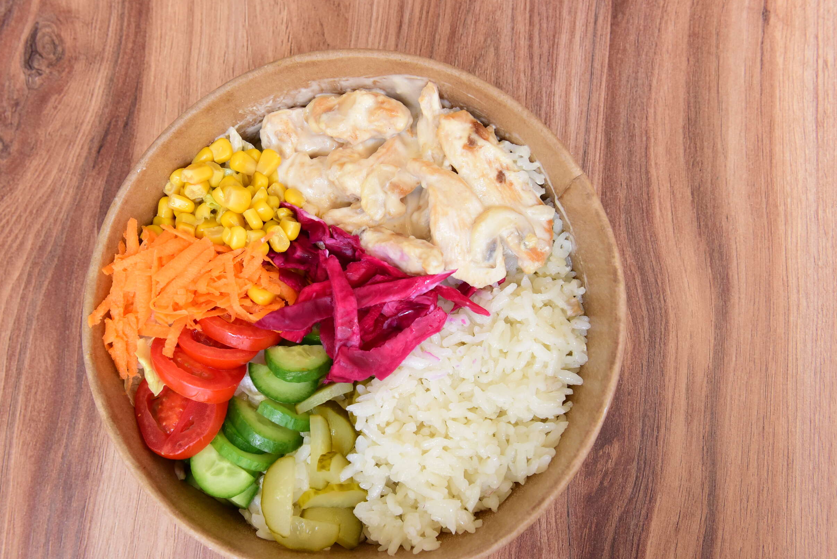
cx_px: 359
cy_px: 304
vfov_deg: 36.9
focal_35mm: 36
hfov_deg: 52.9
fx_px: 837
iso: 2000
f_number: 8
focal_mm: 29
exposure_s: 1/160
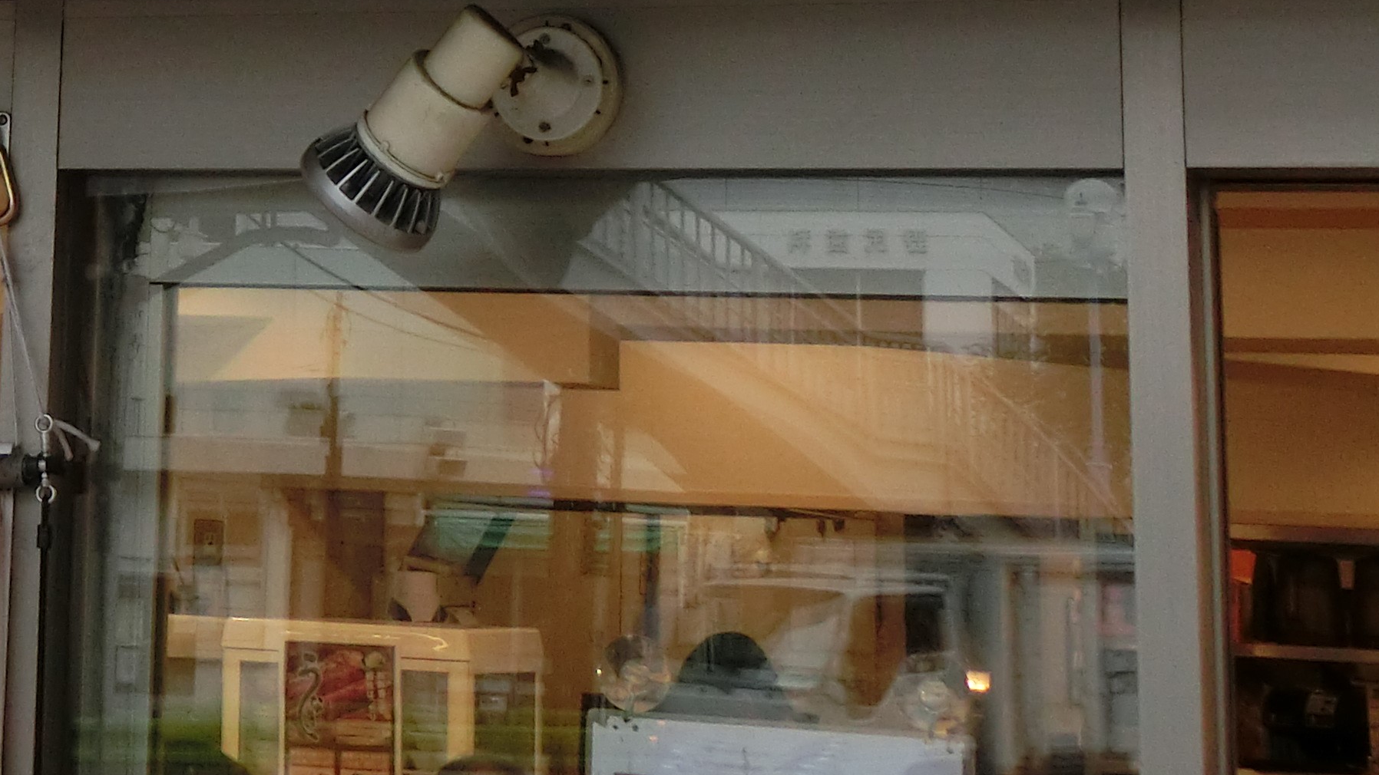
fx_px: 3985
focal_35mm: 109
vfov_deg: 10.7
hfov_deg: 18.8
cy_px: -434
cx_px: -148
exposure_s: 1/125
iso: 160
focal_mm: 6.9
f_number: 4.1
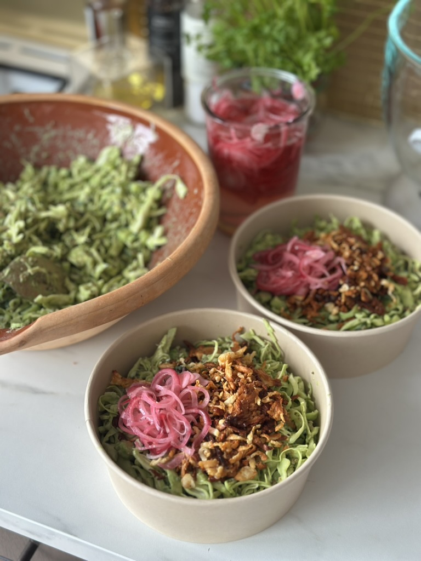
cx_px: 210
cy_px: 280
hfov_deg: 30.3
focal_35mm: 48
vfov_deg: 39.7
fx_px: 778
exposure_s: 1/116
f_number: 1.78
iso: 125
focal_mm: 6.86
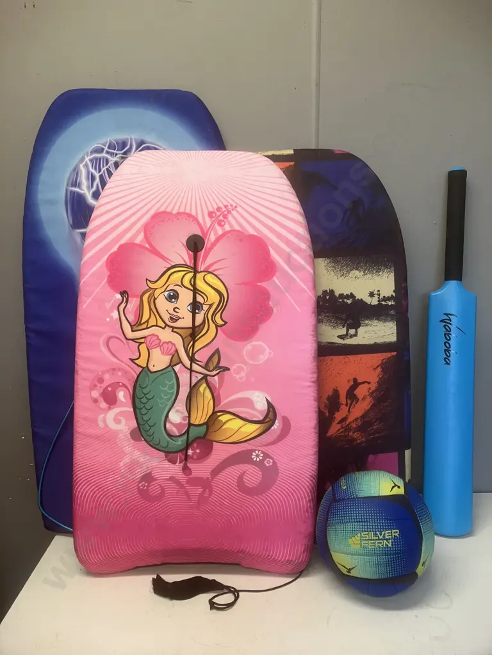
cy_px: 328
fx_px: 531
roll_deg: +1.2
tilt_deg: -6.7
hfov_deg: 49.7
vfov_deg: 63.4
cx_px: 246
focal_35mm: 28
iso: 50
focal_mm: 3.99
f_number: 1.8
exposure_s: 1/50
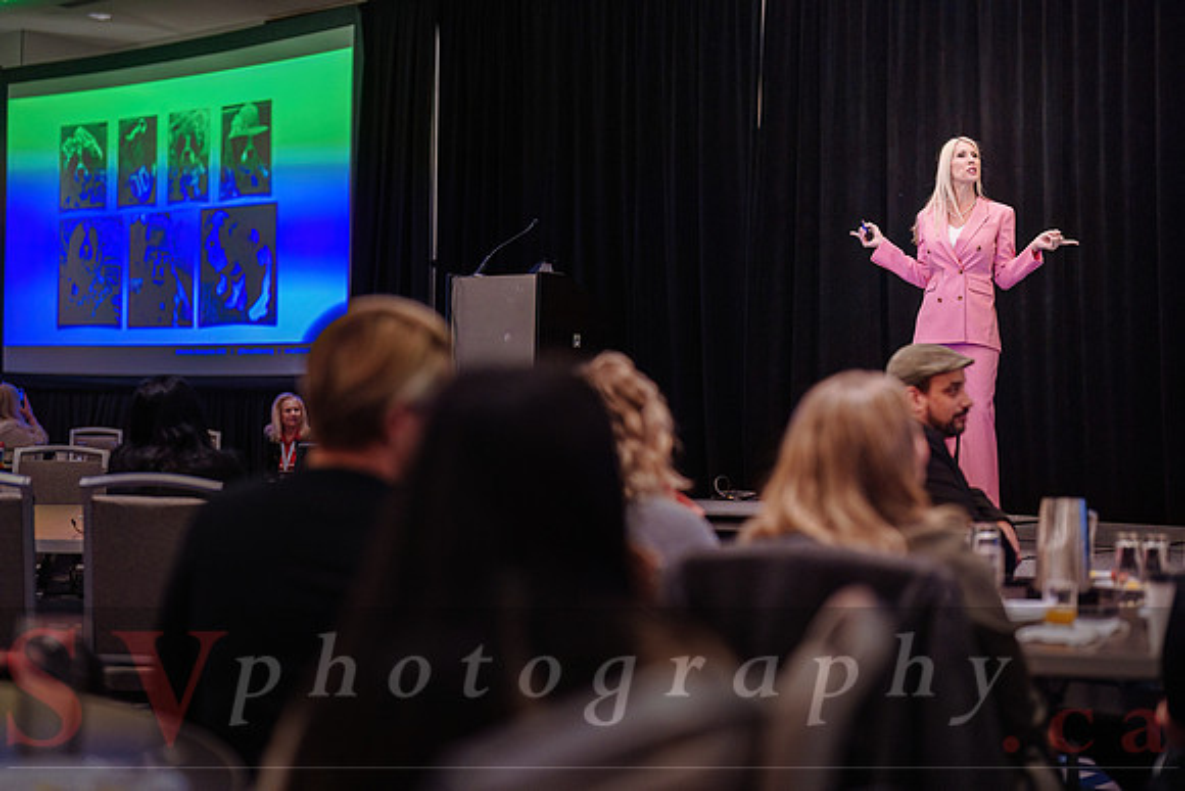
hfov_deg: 35.4
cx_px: 629
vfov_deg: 24.0
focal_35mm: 56
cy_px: 354
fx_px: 1856
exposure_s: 1/500
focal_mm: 50
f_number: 1.4
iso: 2500
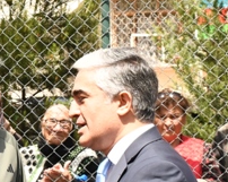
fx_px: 1092
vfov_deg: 9.5
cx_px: -107
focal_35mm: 162
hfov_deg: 11.5
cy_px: 79
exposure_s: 1/800
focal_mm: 23
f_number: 7.1
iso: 640
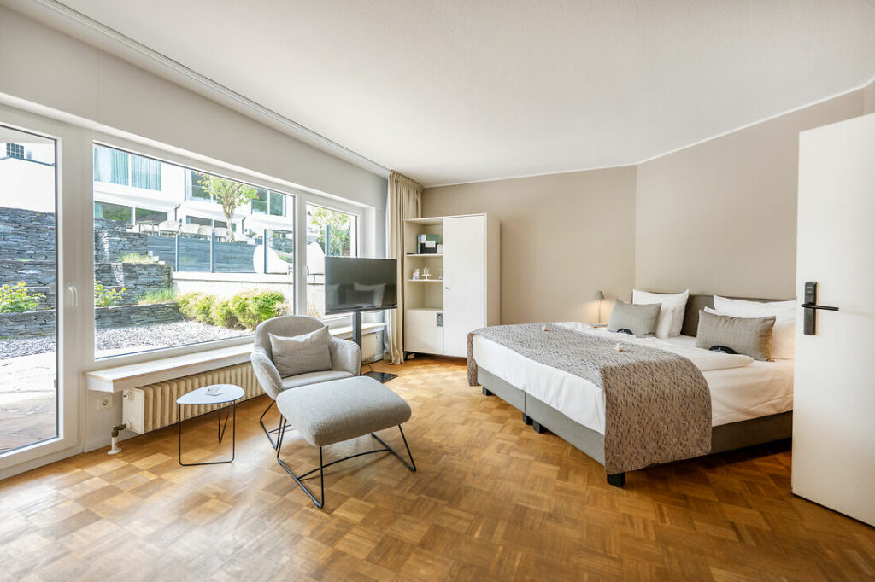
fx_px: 340
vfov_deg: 81.2
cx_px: 438
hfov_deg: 104.3
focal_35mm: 14
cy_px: 291
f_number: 2.8
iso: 500
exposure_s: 1/200
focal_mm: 14
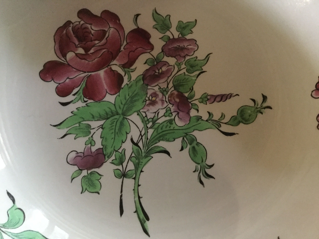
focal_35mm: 31
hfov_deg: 58.4
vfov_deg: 45.4
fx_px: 286
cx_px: 160
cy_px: 120
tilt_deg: -78.3
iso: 640
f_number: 2.4
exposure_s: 1/17
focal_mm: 3.3
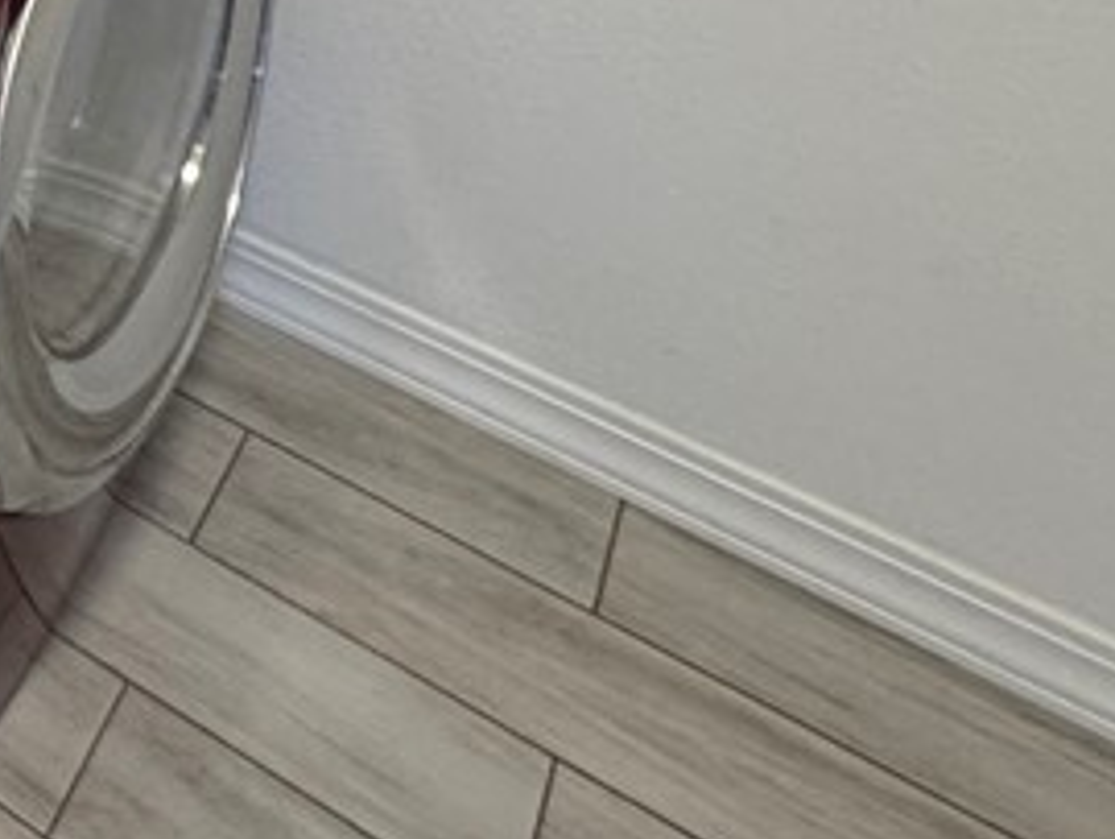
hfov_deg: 29.4
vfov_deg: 20.4
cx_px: -322
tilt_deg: -16.2
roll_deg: -1.8
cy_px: -632
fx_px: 1709
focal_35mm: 53
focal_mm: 2.22
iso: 250
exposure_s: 1/120
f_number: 2.2
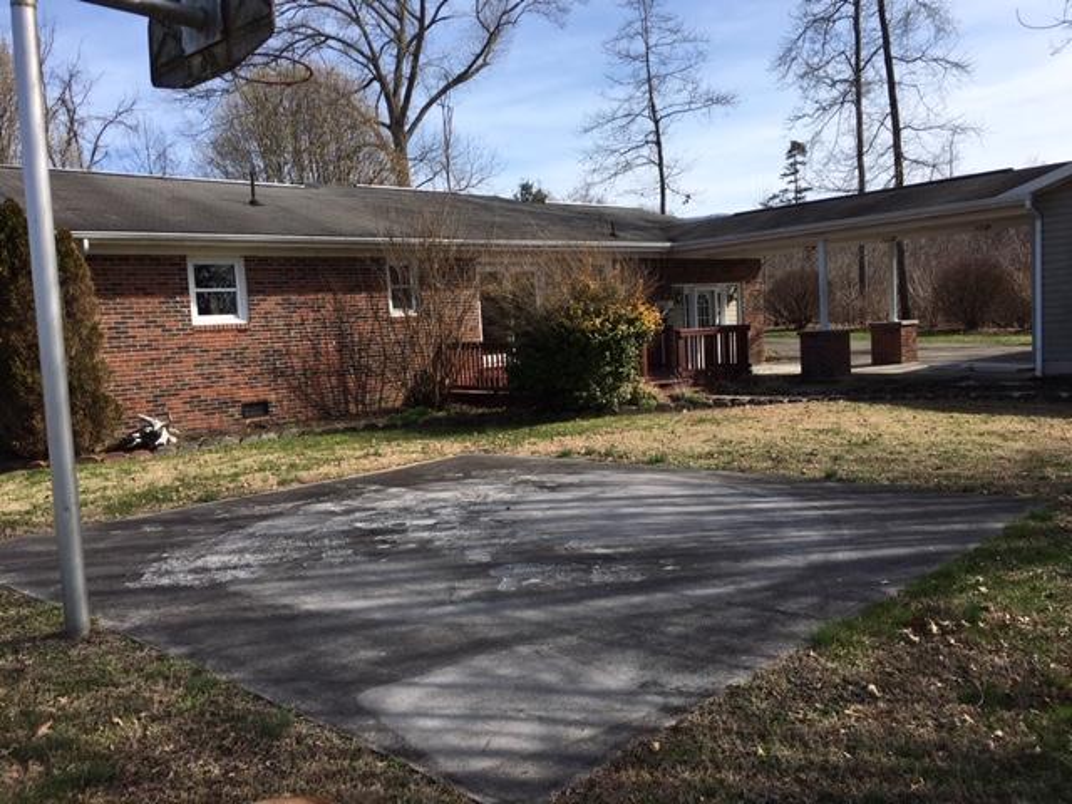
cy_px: 402
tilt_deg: -3.3
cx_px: 536
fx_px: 898
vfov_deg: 48.2
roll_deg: +2.8
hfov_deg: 61.7
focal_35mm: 29
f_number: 2.2
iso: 25
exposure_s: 1/1479
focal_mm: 4.15
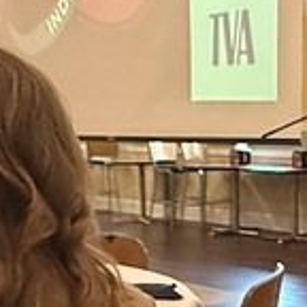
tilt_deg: -6.7
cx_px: 343
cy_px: 243
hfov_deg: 18.9
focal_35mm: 88
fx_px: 883
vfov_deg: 19.5
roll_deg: -0.4
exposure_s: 1/60
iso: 800
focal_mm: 2.22
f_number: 2.2
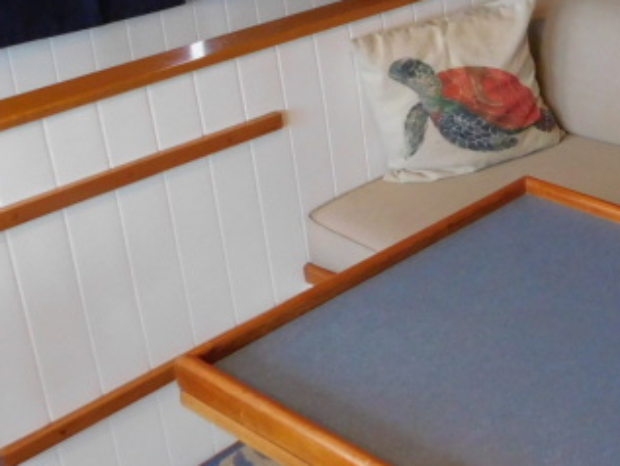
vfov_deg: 24.2
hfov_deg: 28.5
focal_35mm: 58
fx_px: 1039
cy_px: 6
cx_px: 759
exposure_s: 1/8
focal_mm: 4
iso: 450
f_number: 3
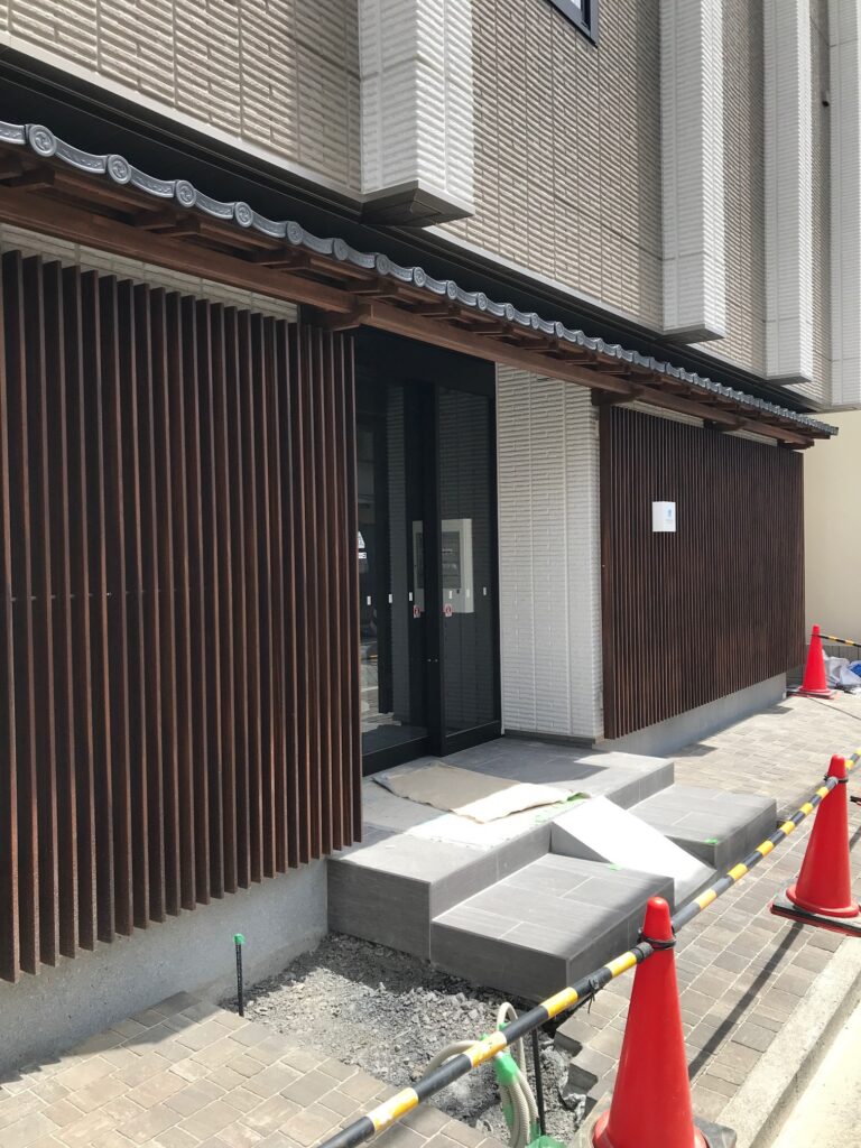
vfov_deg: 63.4
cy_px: 574
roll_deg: -0.6
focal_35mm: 28
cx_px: 430
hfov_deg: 49.7
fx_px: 929
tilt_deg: -0.3
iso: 20
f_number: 1.8
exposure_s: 1/1053
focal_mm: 3.99
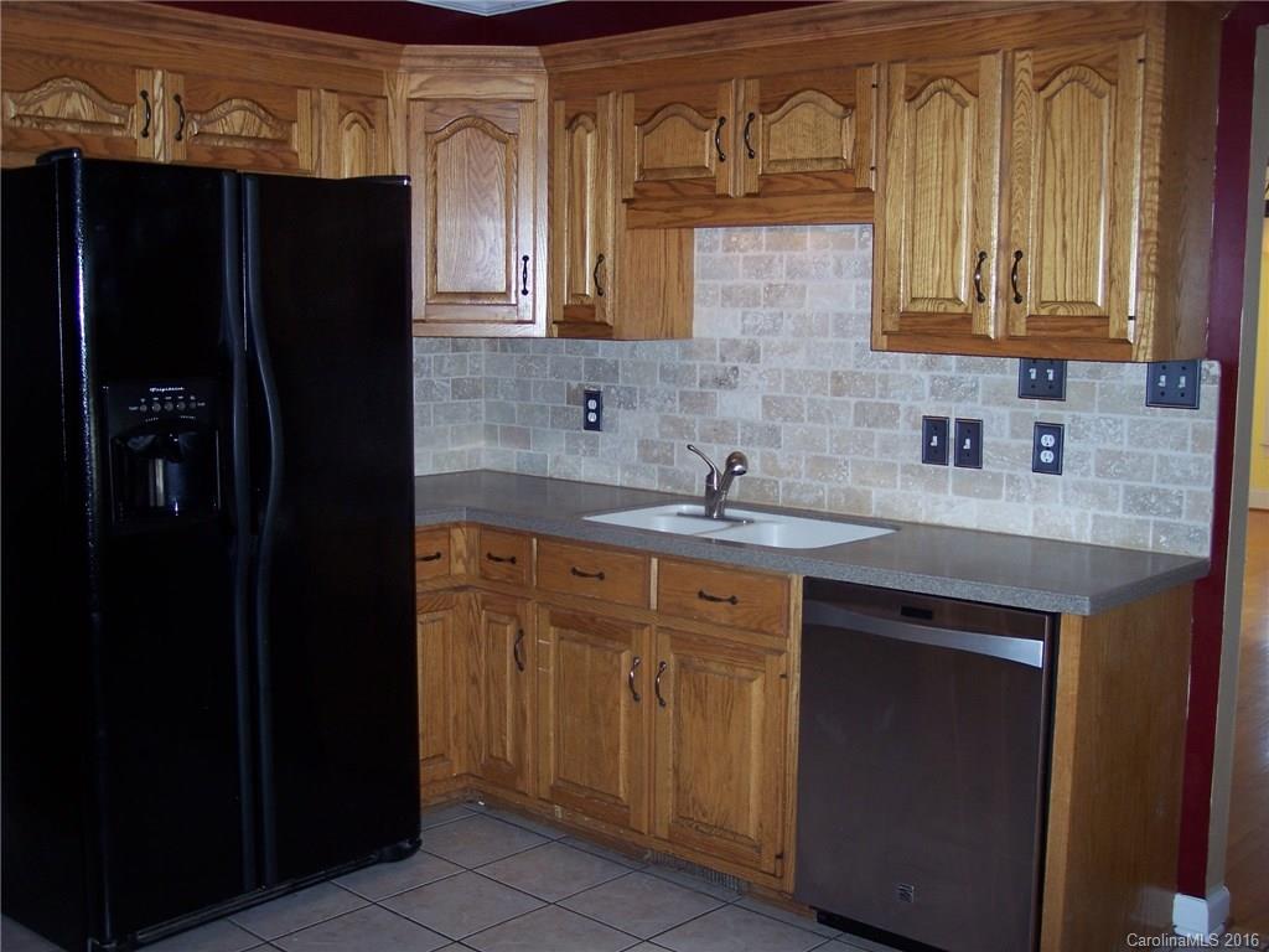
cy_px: 476
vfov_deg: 36.8
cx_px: 634
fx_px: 1430
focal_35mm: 39
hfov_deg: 47.9
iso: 100
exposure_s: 1/60
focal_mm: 8
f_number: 2.8
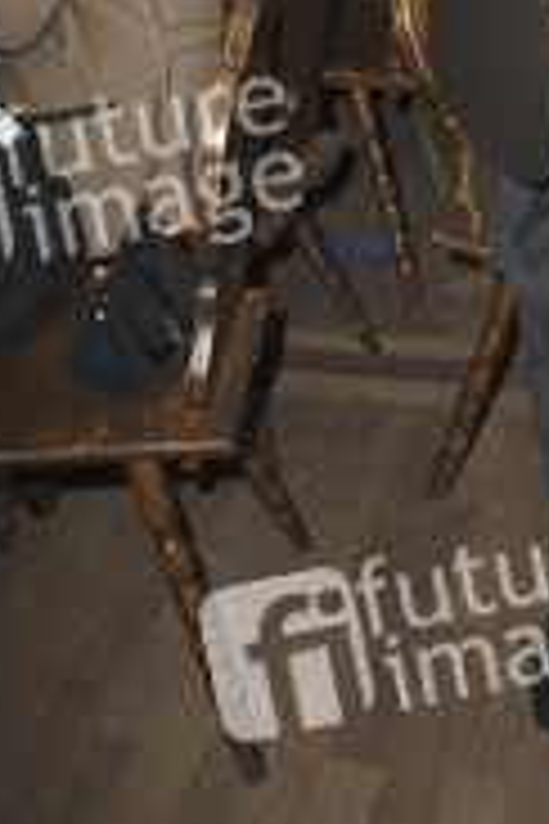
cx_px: 565
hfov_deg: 18.4
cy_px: -41
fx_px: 1647
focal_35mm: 72
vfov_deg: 26.3
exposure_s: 1/125
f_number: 5.6
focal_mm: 22
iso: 640
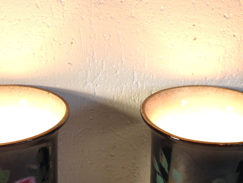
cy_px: 144
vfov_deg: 22.0
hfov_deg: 29.4
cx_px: 105
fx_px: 463
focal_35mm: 66
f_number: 3.8
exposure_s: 1/50
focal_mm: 7.5
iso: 100
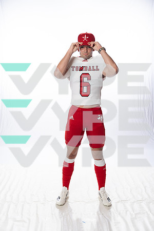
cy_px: 116
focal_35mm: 42
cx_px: 77
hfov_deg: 31.9
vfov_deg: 46.4
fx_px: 269
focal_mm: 42
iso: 400
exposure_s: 1/250
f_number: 4
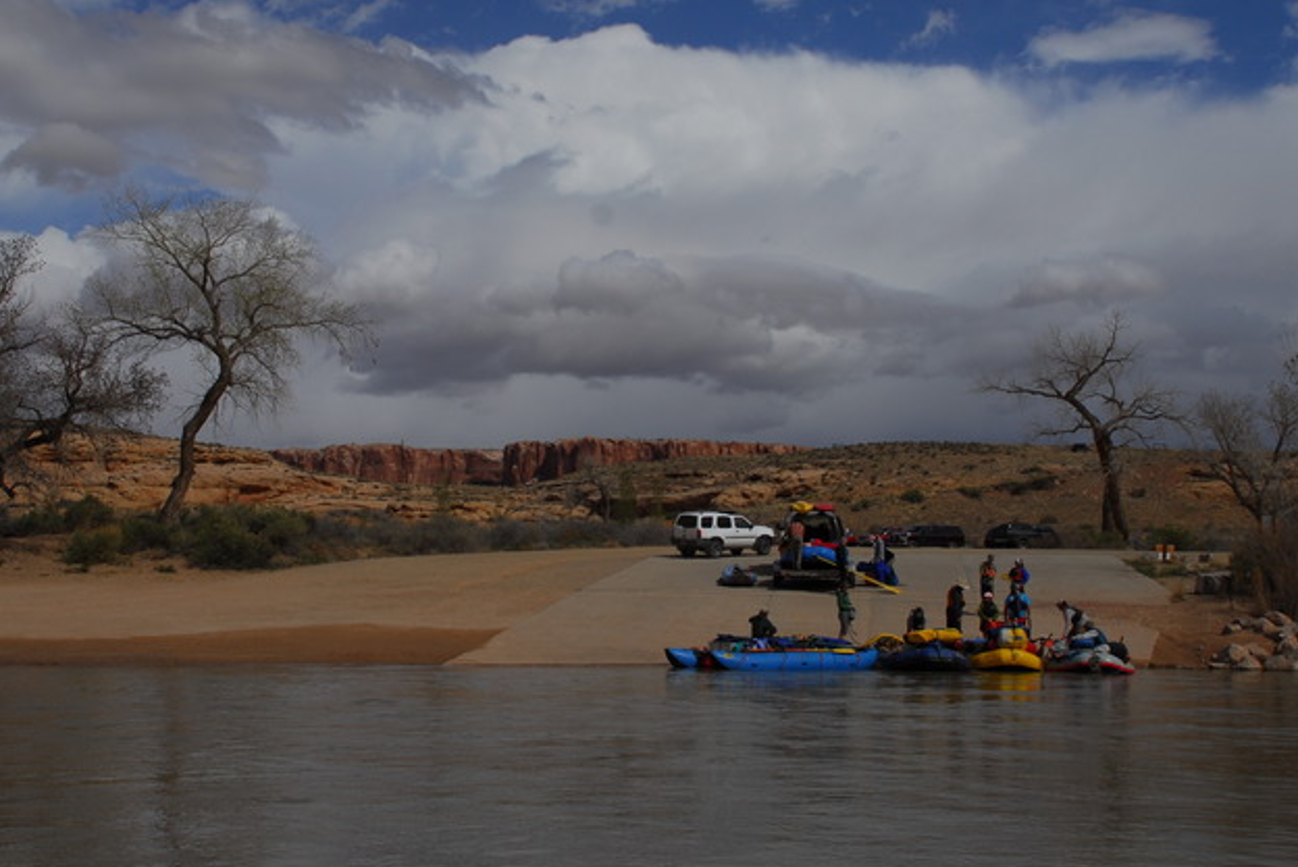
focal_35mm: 50
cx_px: 632
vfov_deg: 27.0
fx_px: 1804
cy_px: 390
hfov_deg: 39.6
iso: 100
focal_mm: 26
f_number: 8
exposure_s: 1/1000
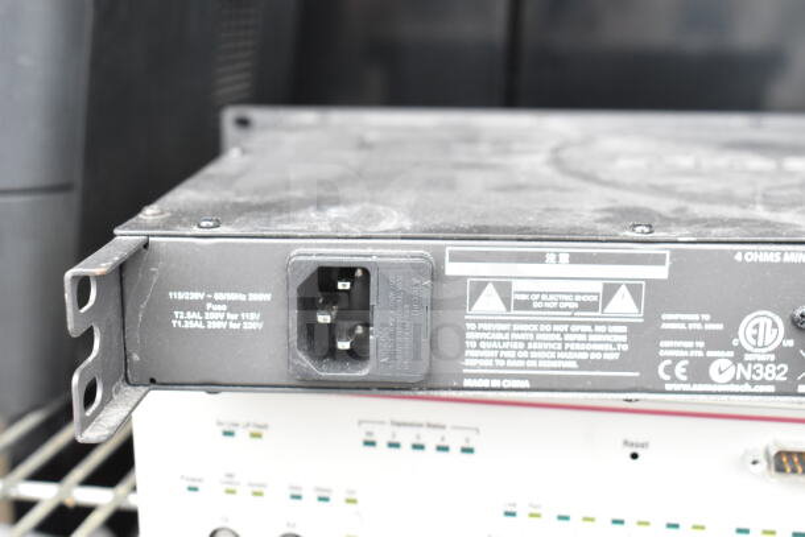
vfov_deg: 29.0
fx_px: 1040
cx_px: 402
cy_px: 268
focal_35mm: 46
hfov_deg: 42.3
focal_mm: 31
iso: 1600
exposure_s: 1/160
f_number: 6.3
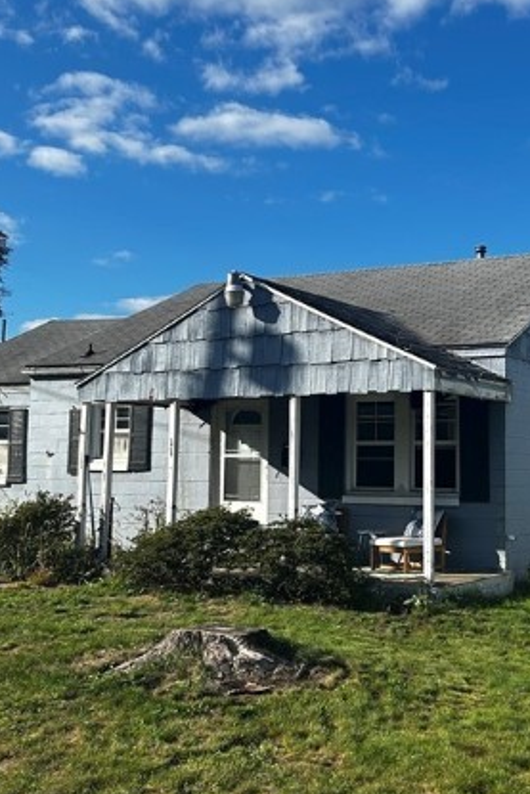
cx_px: 356
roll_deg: -1.3
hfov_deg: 26.8
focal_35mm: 50
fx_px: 1103
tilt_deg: +4.3
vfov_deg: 39.6
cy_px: 385
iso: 50
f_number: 1.5
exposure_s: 1/3356
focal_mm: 5.7
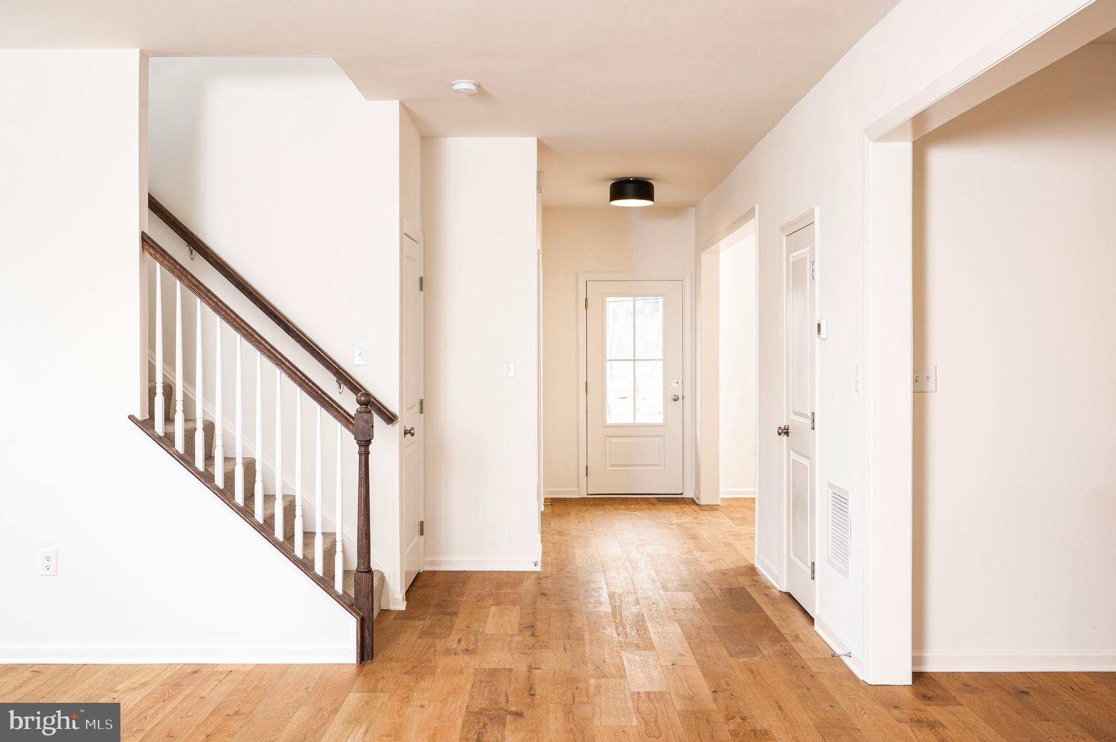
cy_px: 371
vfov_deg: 37.8
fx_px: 1084
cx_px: 558
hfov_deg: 54.5
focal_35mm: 35
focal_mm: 35
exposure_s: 1/30
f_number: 8
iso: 800
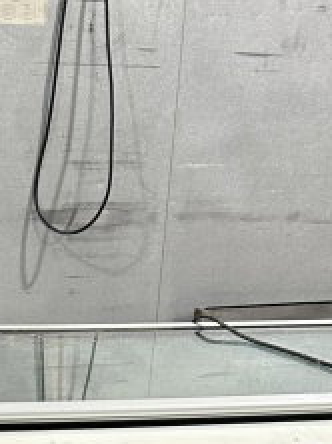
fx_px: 1128
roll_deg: -4.0
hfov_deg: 16.5
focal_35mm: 88
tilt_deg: -28.1
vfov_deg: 19.4
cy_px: 665
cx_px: 34
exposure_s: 1/60
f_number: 1.78
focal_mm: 6.86
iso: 250
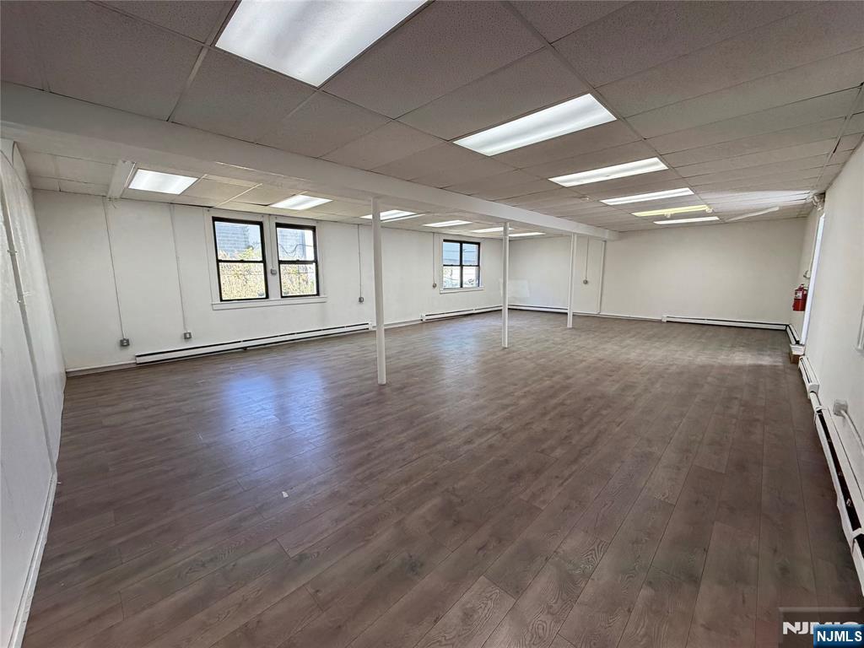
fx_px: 349
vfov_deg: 85.7
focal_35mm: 14
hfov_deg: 102.1
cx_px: 432
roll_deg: +0.8
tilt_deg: -8.5
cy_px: 324
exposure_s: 1/120
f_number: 2.2
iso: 100
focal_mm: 2.22
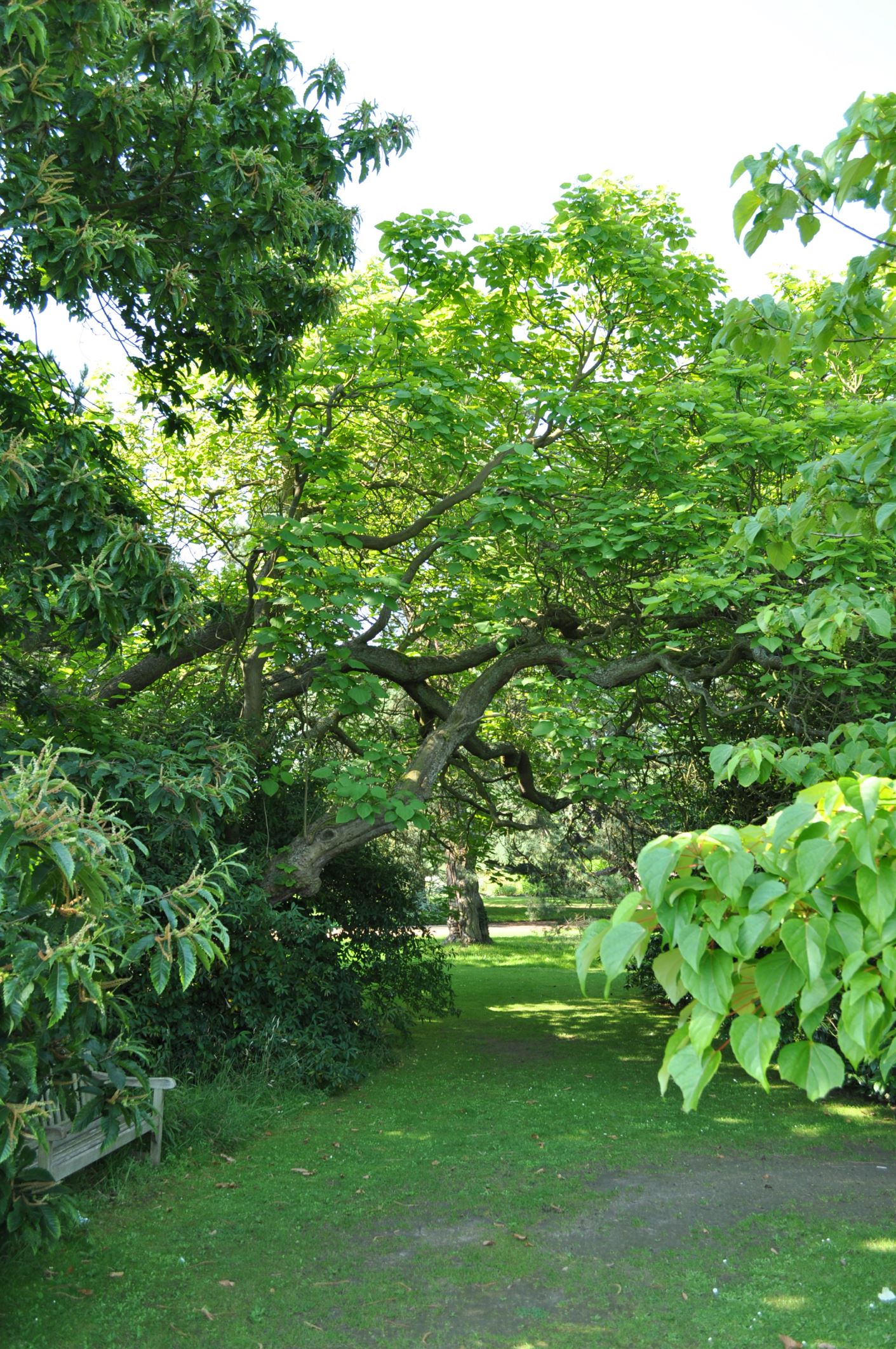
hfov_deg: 39.9
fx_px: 1235
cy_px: 674
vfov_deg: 57.3
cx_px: 448
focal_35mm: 33
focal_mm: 22
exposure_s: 1/80
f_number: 8
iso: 200
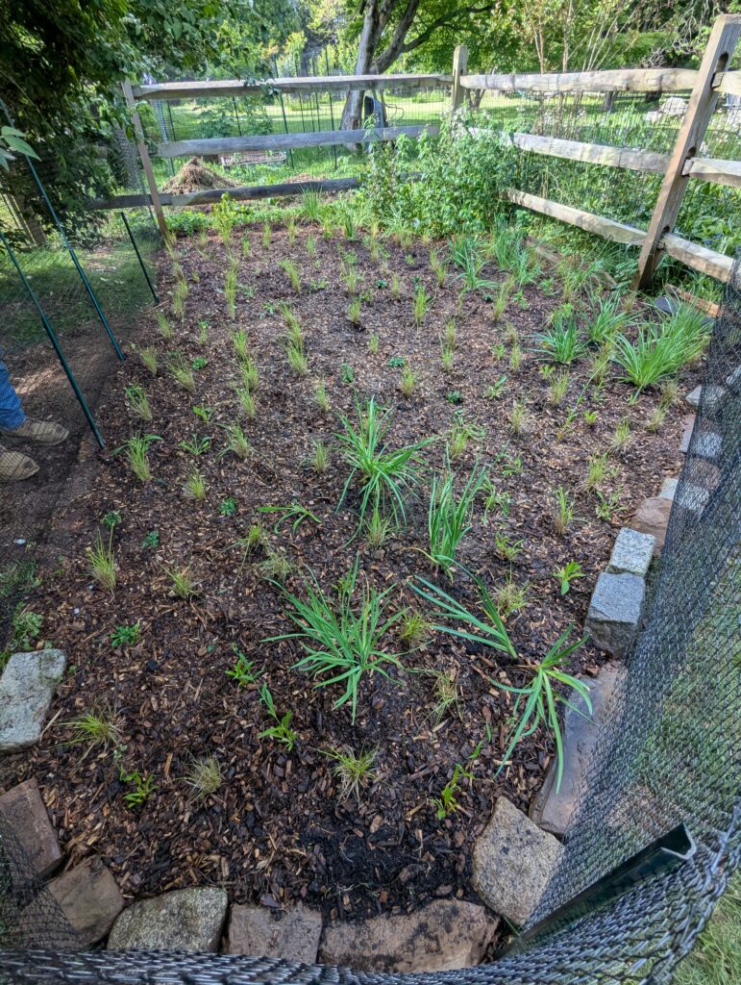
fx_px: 456
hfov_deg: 78.2
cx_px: 370
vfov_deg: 94.4
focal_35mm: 16
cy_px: 492
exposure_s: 1/129
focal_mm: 2.35
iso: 41
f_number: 2.2
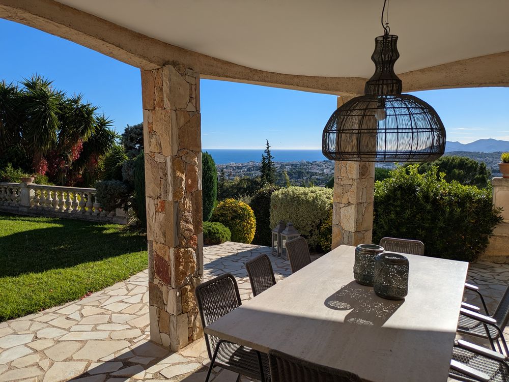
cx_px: 254
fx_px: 368
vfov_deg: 54.9
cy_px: 191
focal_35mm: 25
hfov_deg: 69.4
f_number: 1.89
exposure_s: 1/3226
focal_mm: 5.43
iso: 51
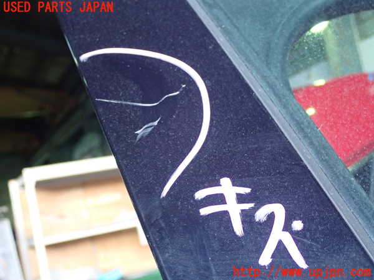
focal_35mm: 54
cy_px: 140
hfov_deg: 35.5
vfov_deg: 27.0
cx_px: 187
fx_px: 583
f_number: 3.3
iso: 500
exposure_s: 1/50
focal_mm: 9.65
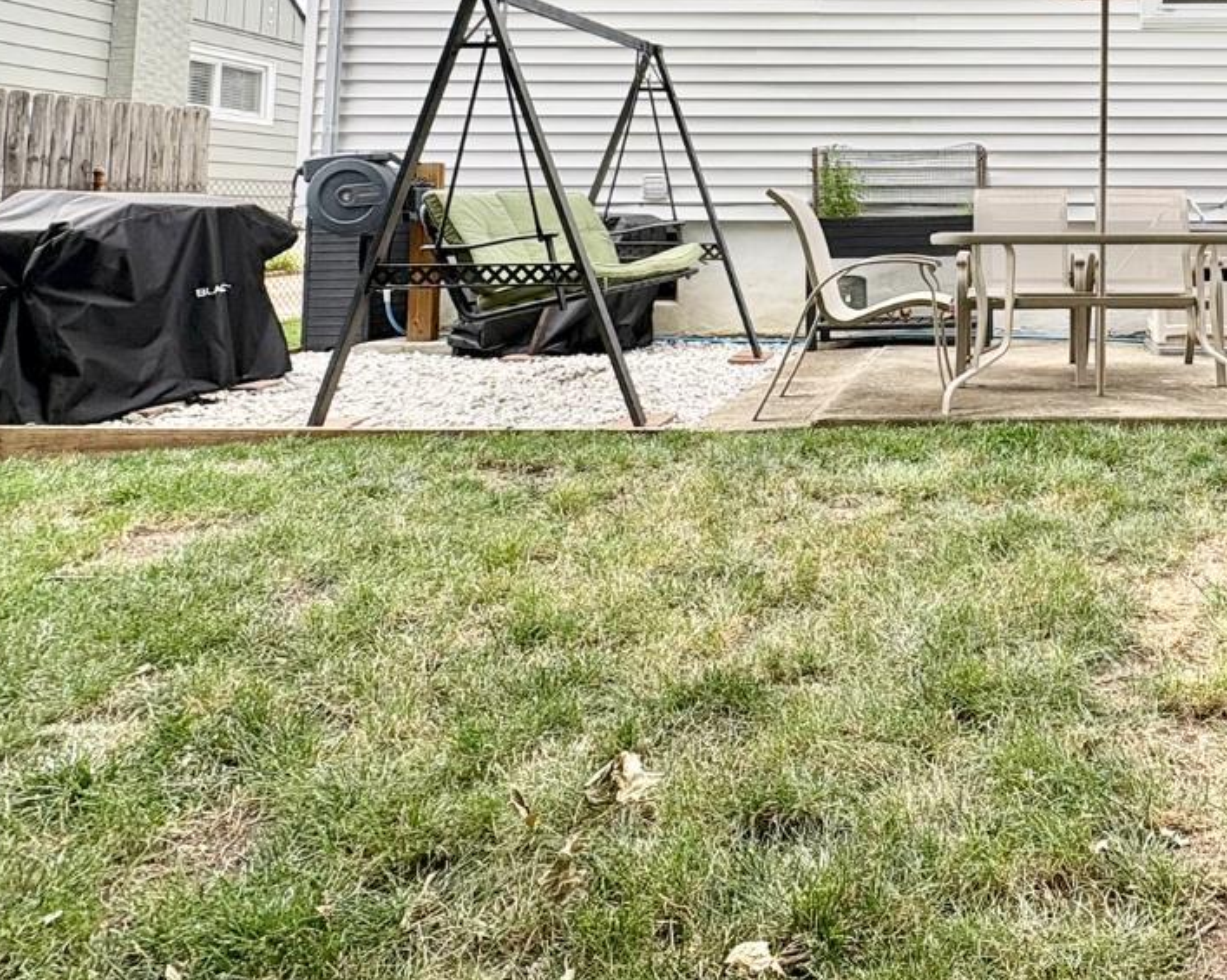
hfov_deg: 55.0
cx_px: 1031
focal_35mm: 29
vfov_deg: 46.1
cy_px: 136
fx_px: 1053
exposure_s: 1/196
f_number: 2.2
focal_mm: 2.22
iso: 40
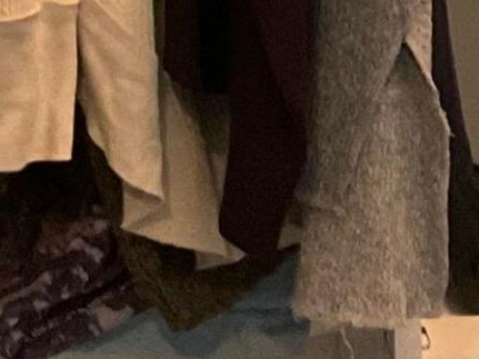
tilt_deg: -1.2
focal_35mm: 194
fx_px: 2684
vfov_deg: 7.1
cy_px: -542
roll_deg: +1.4
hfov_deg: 9.6
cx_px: 886
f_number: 1.8
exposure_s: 1/60
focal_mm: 3
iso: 250
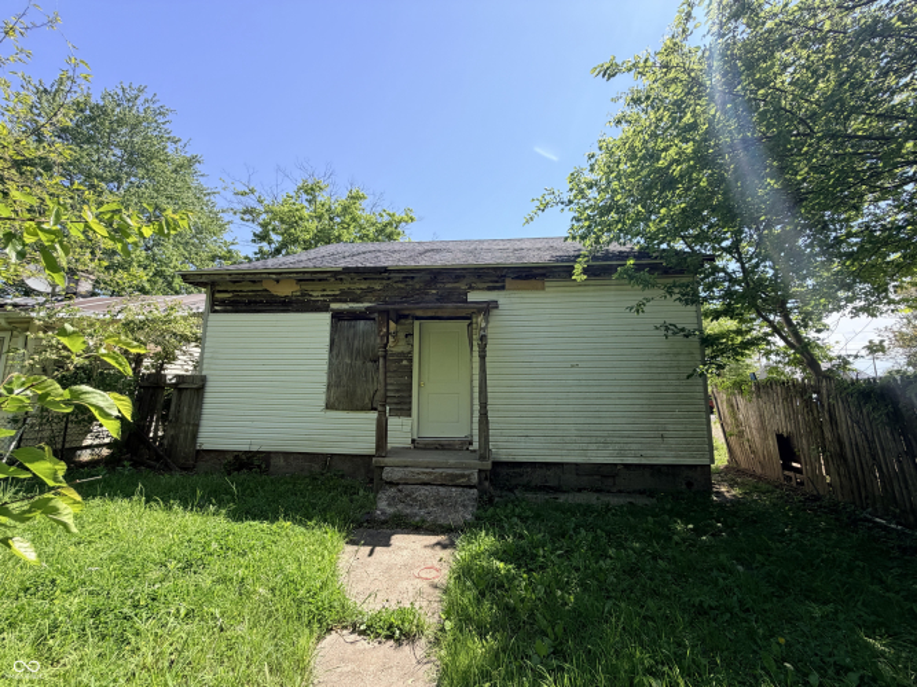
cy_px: 344
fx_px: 371
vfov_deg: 85.7
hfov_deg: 102.1
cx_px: 458
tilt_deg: +7.5
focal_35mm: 14
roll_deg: +0.1
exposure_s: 1/770
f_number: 2.2
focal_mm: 2.22
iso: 40
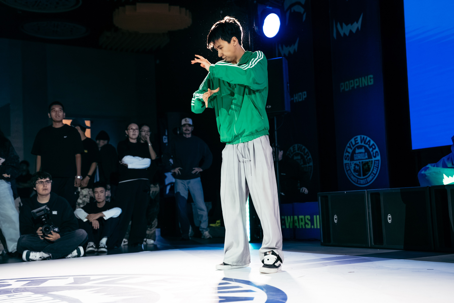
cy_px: 152
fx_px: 656
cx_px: 227
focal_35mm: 52
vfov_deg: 26.0
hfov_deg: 38.2
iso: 3200
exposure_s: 1/800
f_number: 2.8
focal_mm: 52
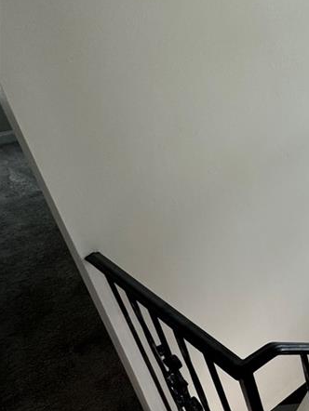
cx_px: 418
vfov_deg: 48.8
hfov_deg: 29.2
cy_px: 233
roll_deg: +0.7
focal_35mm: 38
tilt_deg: -28.6
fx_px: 452
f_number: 2.2
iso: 200
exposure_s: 1/99
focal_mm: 2.22
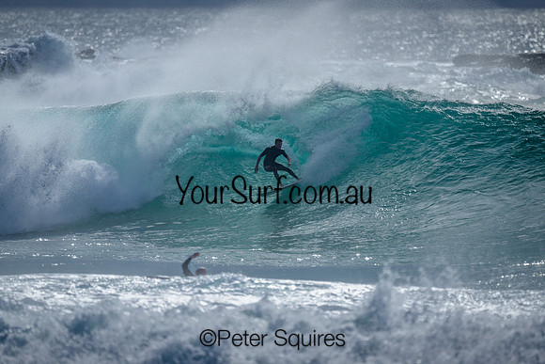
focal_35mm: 800
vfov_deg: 1.7
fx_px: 12113
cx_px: 272
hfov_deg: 2.6
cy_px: 182
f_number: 6.3
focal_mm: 800
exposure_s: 1/2000
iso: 110
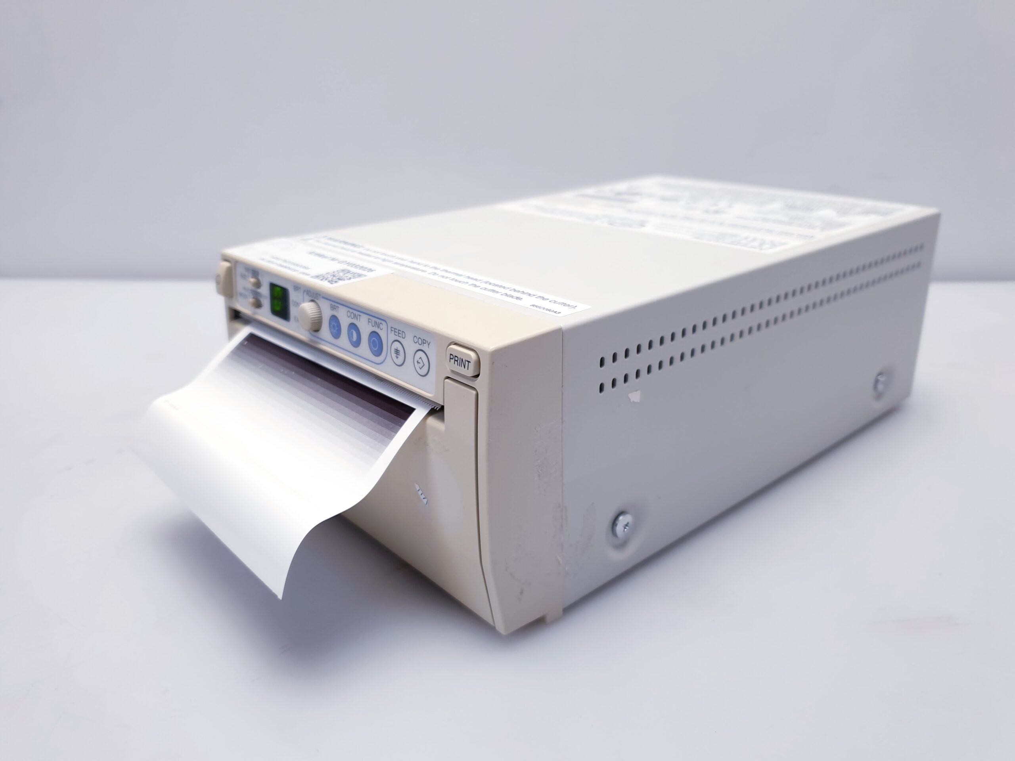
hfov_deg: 67.3
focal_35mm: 26
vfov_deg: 53.1
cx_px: 508
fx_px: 762
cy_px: 380
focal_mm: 4.3
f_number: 1.5
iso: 50
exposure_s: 1/100
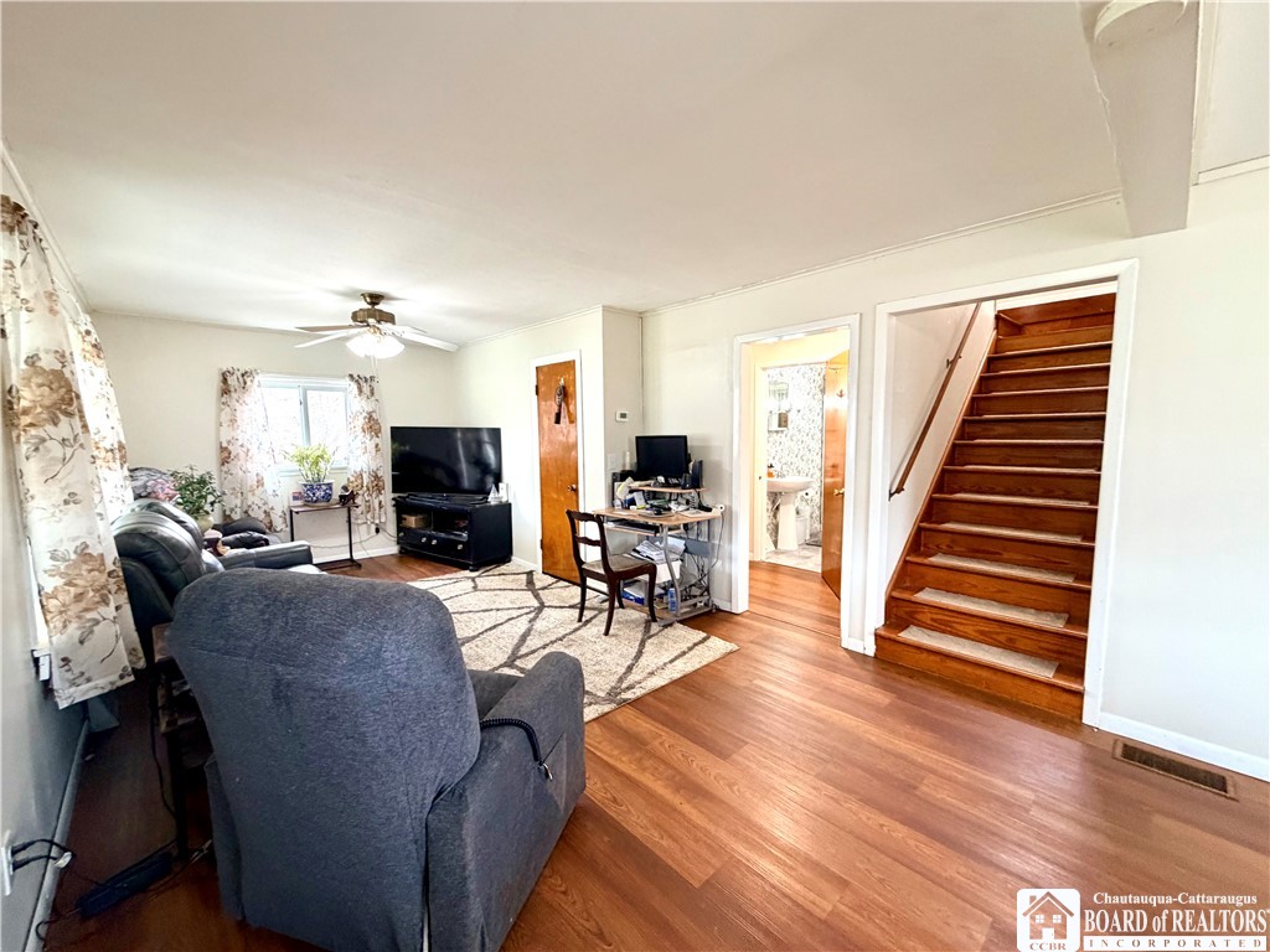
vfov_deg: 85.7
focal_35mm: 14
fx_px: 514
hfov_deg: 102.1
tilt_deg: -6.2
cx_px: 635
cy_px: 476
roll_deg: +0.6
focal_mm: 2.22
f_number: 2.2
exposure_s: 1/60
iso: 250
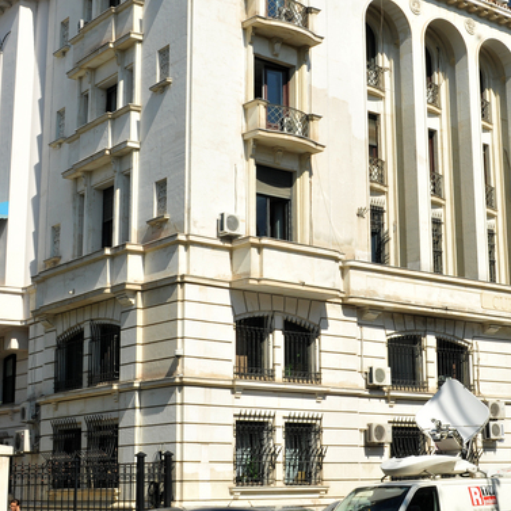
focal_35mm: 64
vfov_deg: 26.9
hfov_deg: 26.8
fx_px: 1065
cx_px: 347
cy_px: 222
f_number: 22
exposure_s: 1/125
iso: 200
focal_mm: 27
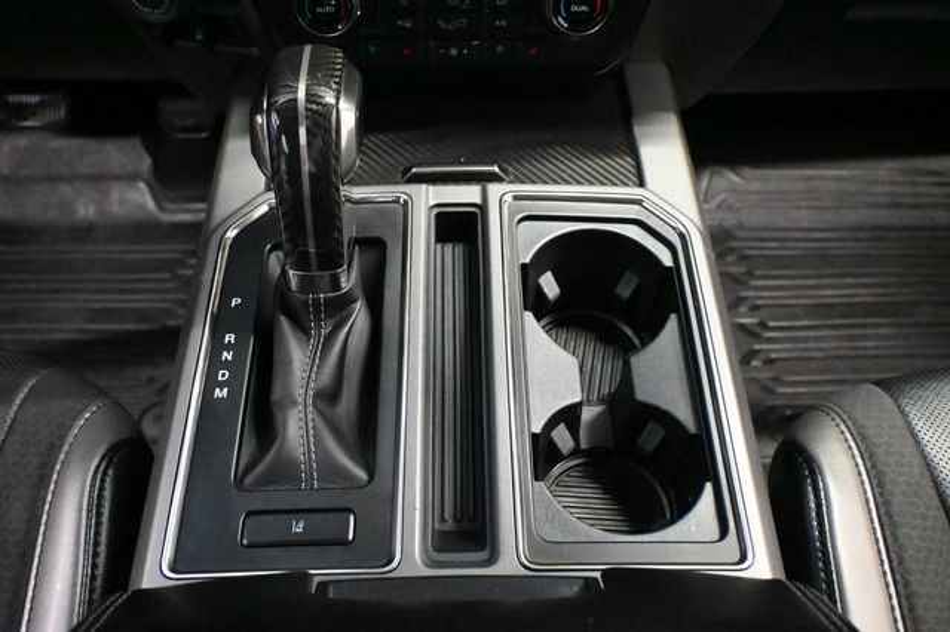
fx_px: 870
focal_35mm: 33
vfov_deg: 39.9
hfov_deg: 57.2
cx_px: 475
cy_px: 316
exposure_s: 1/40
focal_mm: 22
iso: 12800
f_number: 4
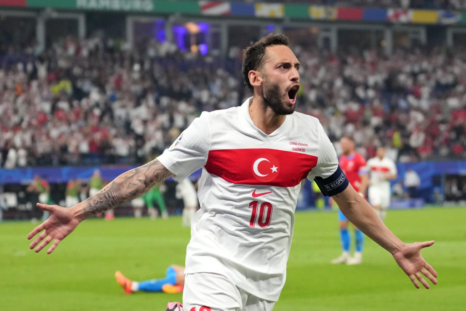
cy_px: 156
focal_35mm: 70
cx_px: 233
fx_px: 906
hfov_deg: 28.8
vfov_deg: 19.5
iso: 4000
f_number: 2.8
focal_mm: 70
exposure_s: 1/2500
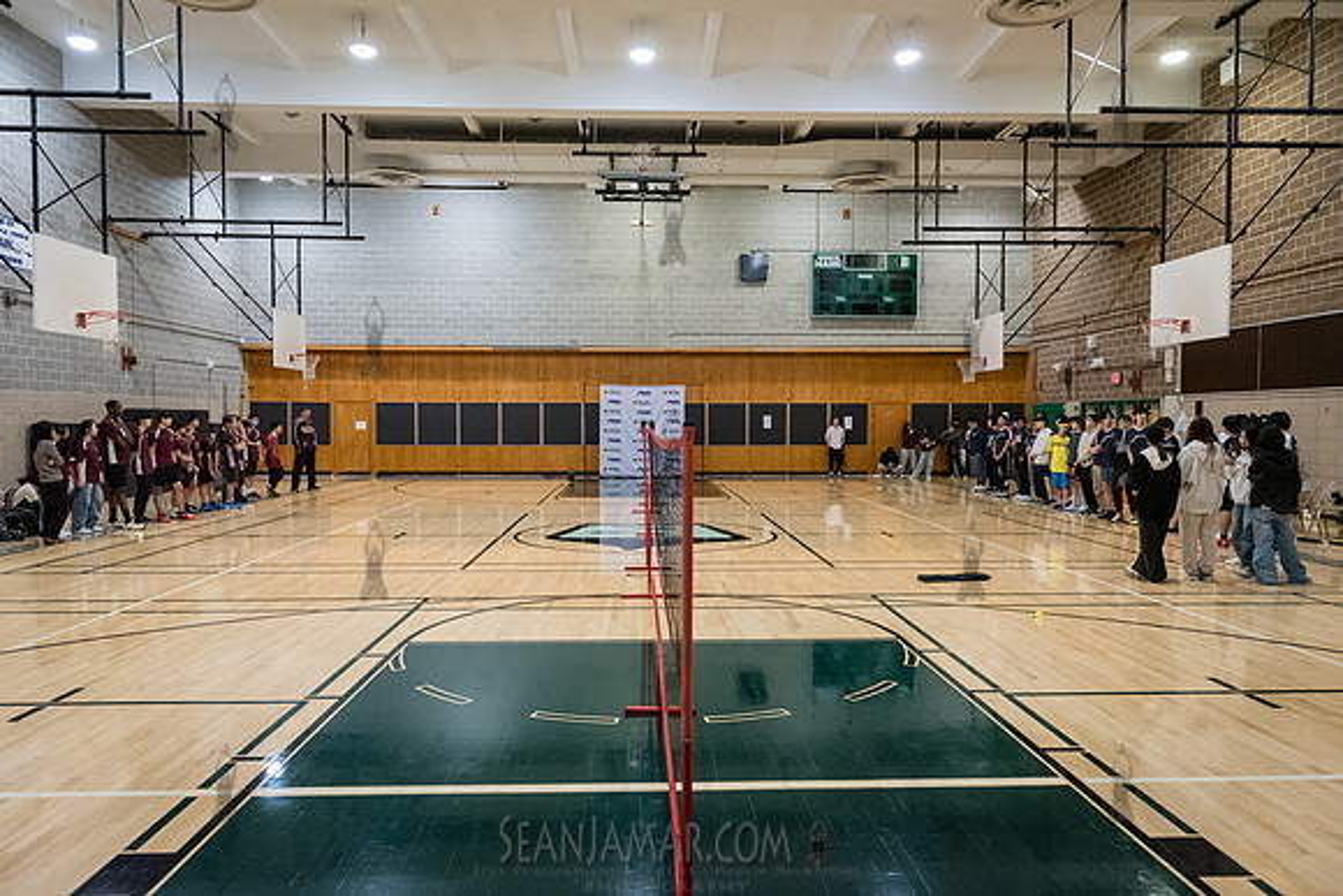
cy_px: 448
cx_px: 672
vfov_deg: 52.3
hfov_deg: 72.7
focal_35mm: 24
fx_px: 913
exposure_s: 1/400
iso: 8000
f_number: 3.5
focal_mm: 24
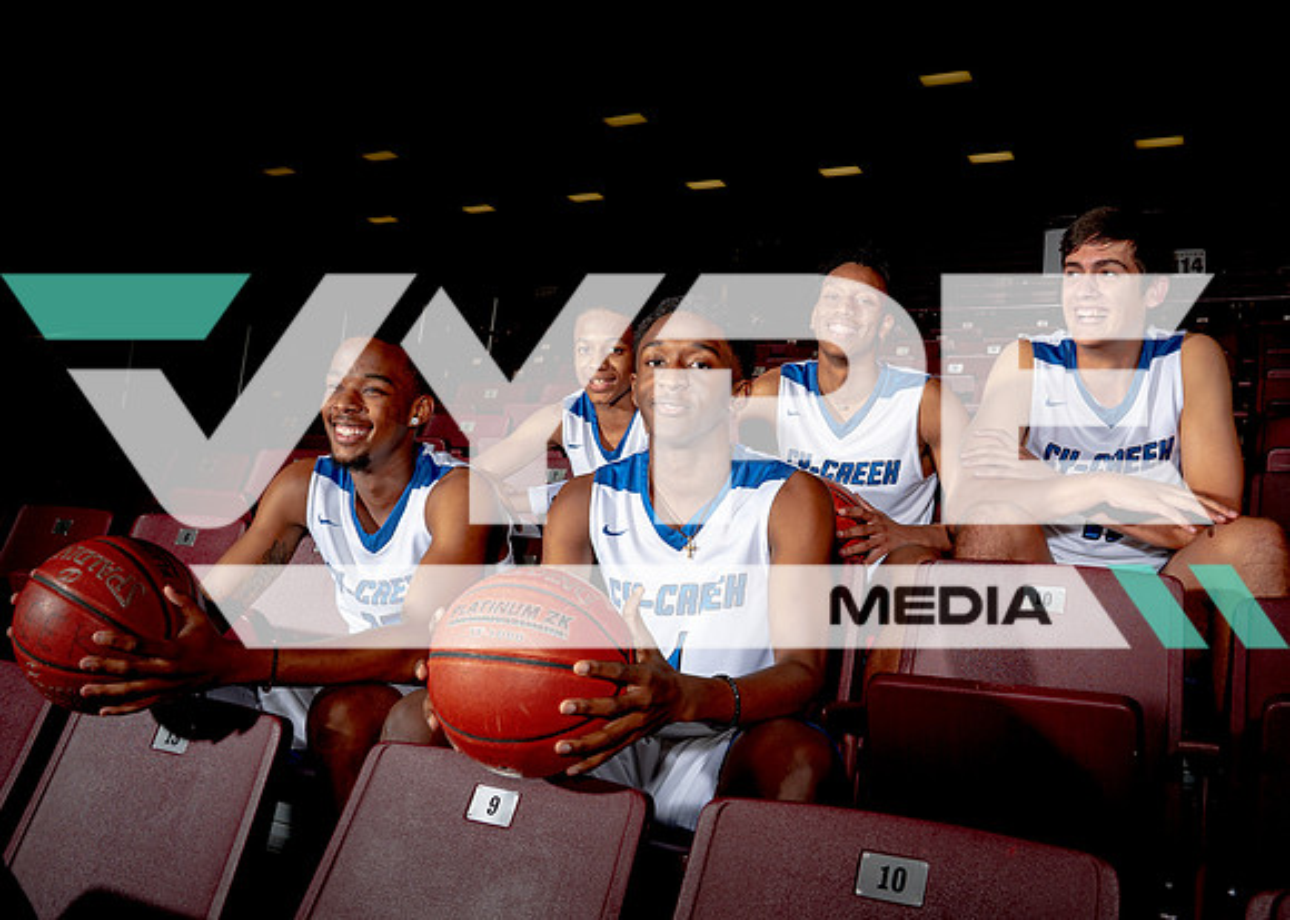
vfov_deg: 44.4
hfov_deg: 59.5
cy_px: 448
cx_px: 689
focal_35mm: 31
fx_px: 1128
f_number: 8
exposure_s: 1/125
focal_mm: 26
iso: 100
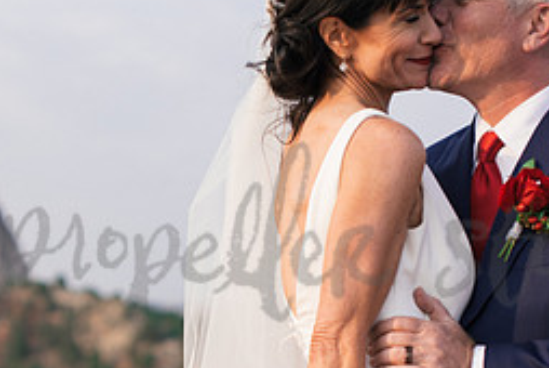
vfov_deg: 12.0
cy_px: 237
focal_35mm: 114
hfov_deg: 17.9
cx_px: 188
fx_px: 1740
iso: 125
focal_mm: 50
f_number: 2.2
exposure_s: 1/1250
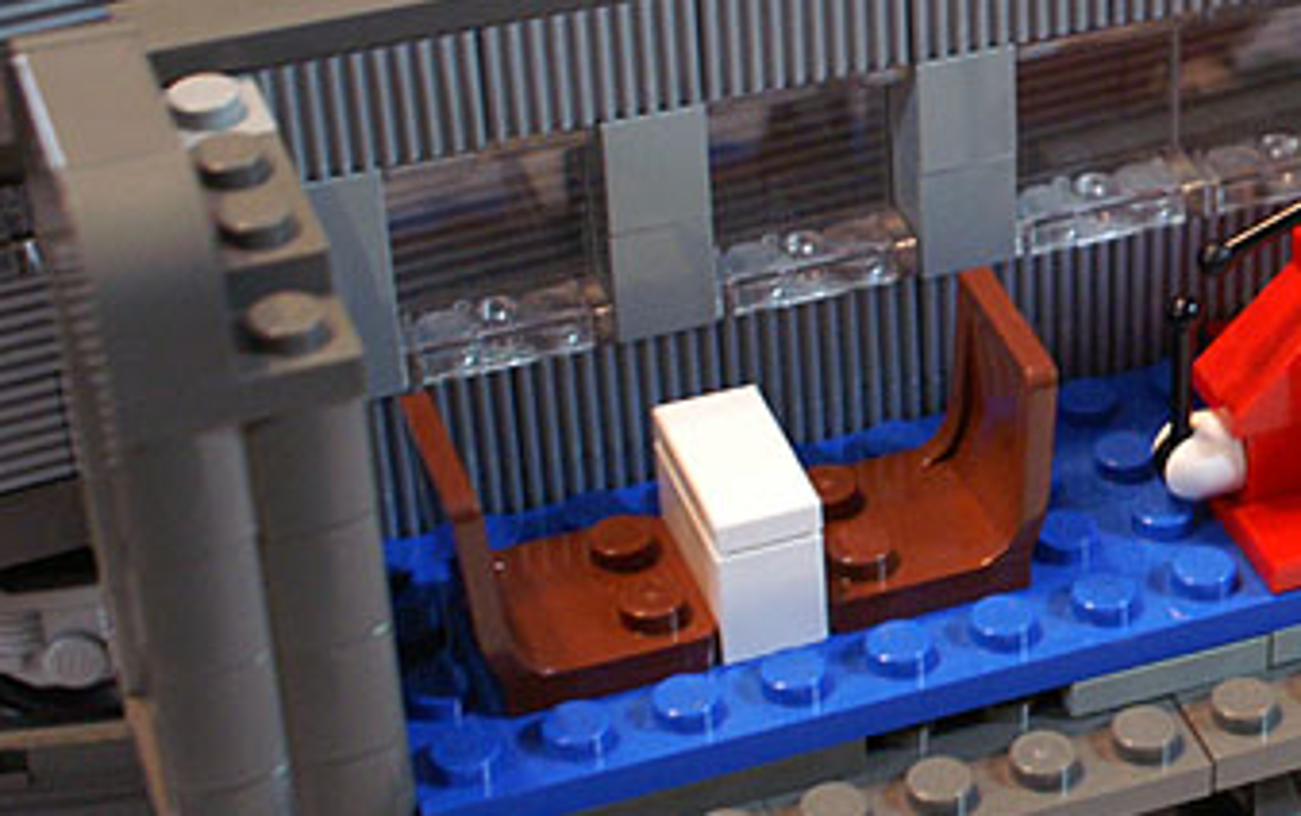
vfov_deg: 11.5
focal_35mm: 114
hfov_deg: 17.2
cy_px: 166
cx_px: 1667
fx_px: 4046
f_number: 4.5
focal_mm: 28
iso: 800
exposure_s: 1/25
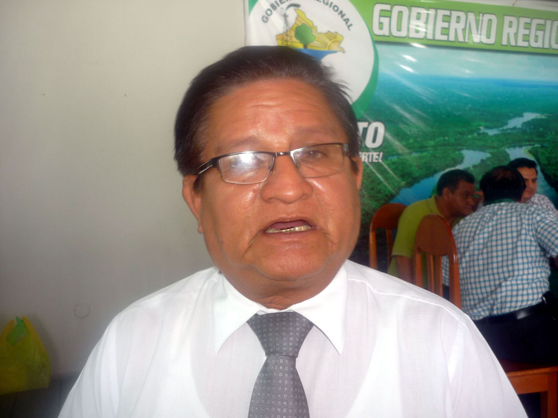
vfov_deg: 42.9
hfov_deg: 55.4
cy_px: 209
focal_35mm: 33
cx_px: 279
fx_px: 532
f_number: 2.8
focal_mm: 5.5
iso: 100
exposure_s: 1/30
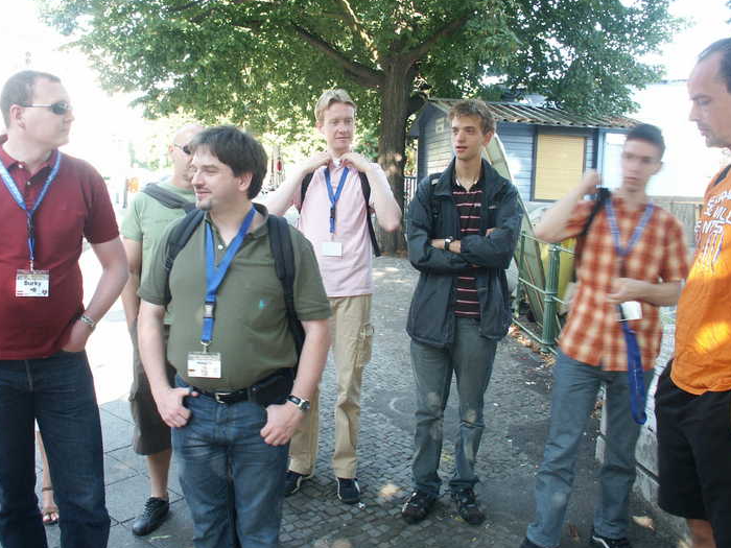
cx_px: 327
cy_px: 239
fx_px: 676
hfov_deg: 56.7
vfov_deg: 44.1
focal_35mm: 32
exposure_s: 1/15
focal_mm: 7.21
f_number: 8
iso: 125
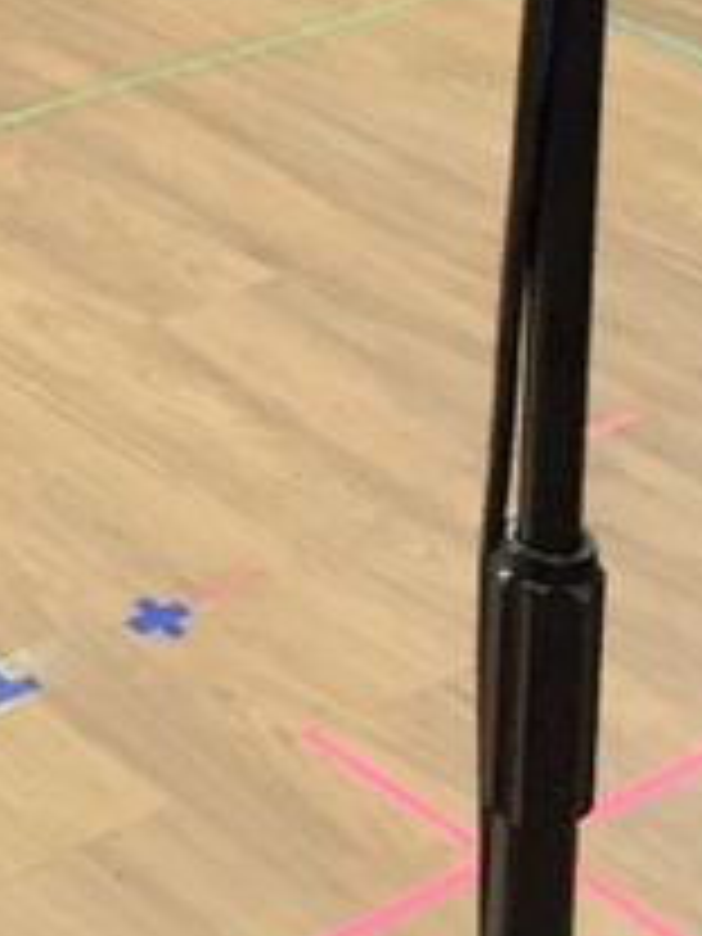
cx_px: -344
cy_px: -585
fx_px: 3542
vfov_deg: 13.9
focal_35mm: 131
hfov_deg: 10.9
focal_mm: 4.15
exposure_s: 1/33
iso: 100
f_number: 2.2
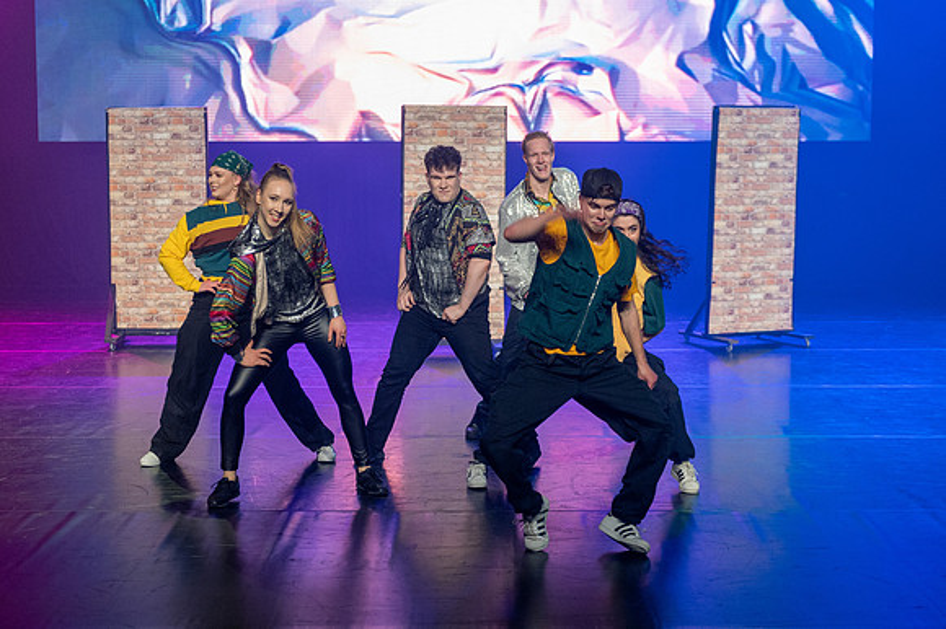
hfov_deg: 29.7
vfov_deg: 20.0
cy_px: 312
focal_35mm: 68
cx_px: 456
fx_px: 1784
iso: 2800
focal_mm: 50
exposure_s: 1/100
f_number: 2.8
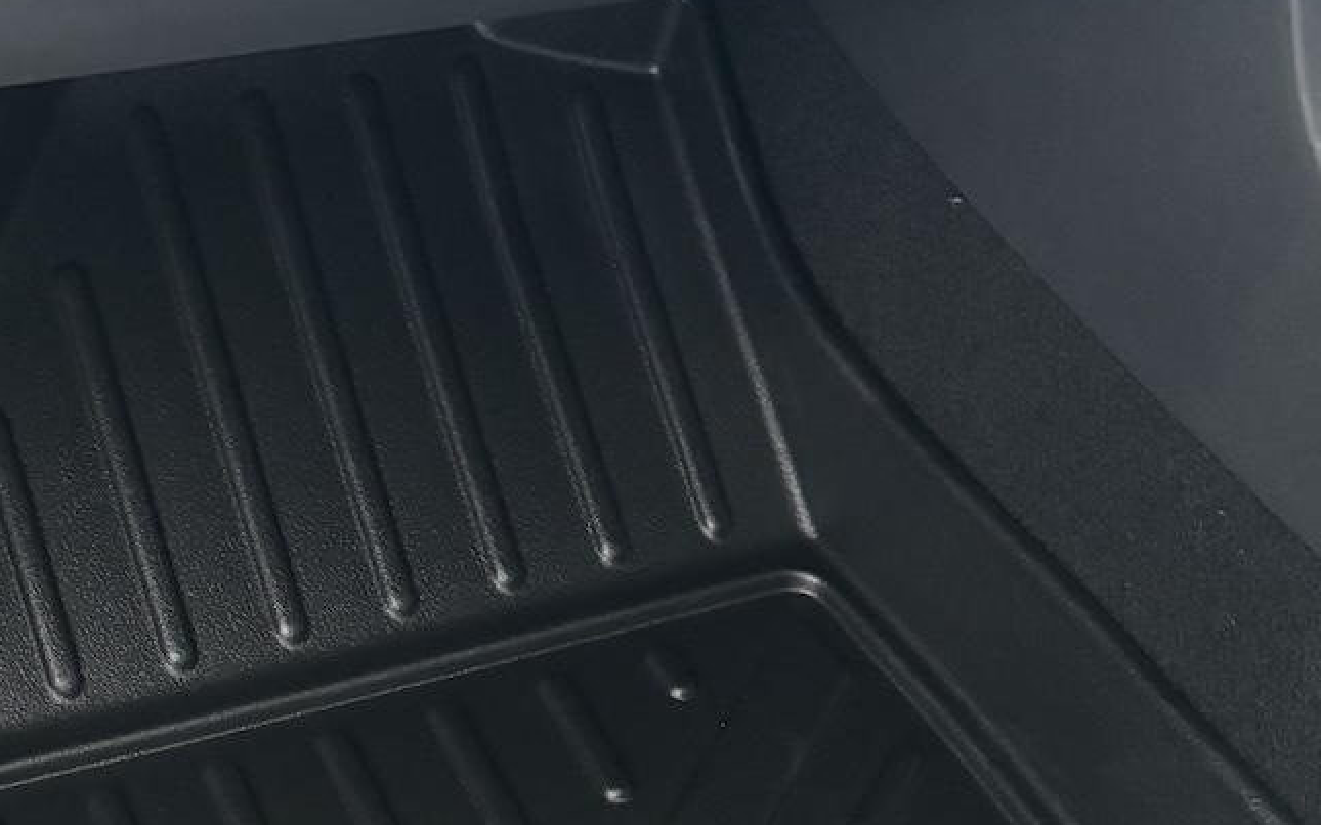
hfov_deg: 32.7
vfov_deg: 19.6
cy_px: 1077
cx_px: 304
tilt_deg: -54.5
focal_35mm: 61
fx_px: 2196
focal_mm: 5.96
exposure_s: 1/36
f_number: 1.6
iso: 640
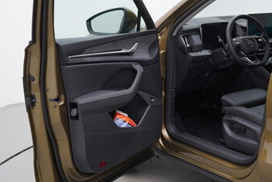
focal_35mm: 58
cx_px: 177
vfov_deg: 23.4
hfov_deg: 34.2
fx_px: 439
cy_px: 83
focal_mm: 24
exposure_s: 1/60
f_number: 3.5
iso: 125
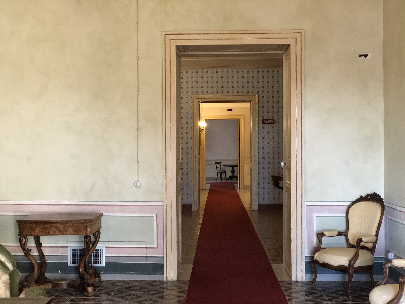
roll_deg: +1.2
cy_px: 152
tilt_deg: -1.1
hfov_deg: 36.8
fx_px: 608
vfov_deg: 28.0
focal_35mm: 52
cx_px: 202
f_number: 2.4
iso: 160
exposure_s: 1/20
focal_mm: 6
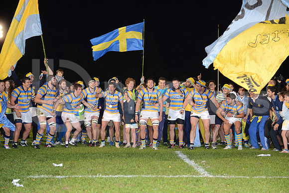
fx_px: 562
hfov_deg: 28.8
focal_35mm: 70
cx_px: 144
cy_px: 96
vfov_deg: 19.5
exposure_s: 1/160
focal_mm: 70
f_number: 3.5
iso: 800
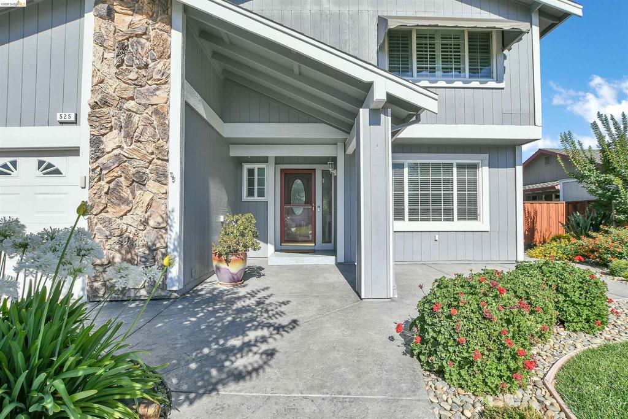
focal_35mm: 15
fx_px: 262
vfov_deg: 77.3
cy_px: 210
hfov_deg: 100.4
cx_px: 314
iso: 125
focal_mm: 10
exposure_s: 1/200
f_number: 7.1
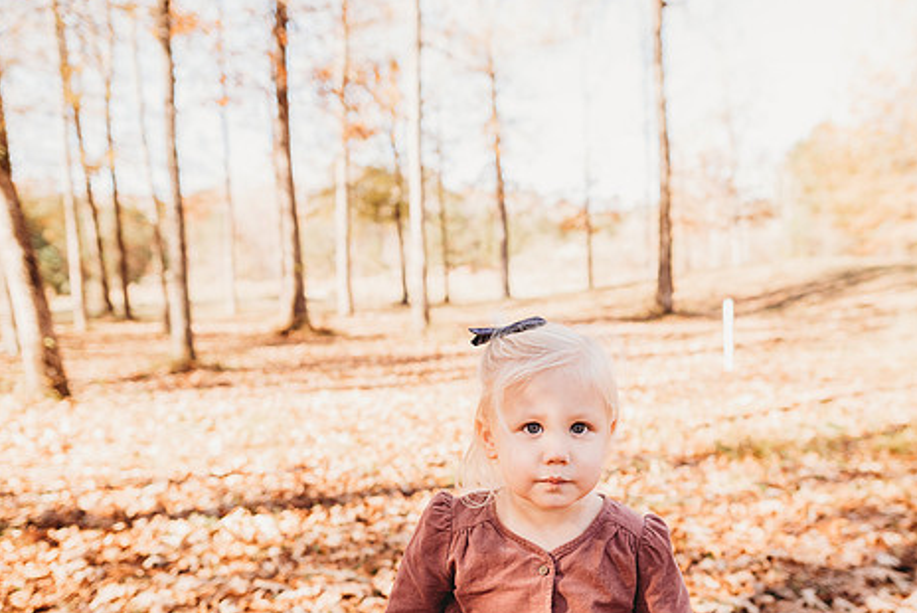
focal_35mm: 30
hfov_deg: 61.7
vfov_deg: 43.4
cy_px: 375
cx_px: 520
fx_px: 765
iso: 100
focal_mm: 24
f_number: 2.8
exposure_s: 1/200
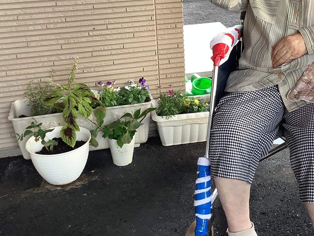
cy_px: 58
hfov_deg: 33.4
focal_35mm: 57
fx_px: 517
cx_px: 215
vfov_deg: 25.3
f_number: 2.4
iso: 64
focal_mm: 3.3
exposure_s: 1/50
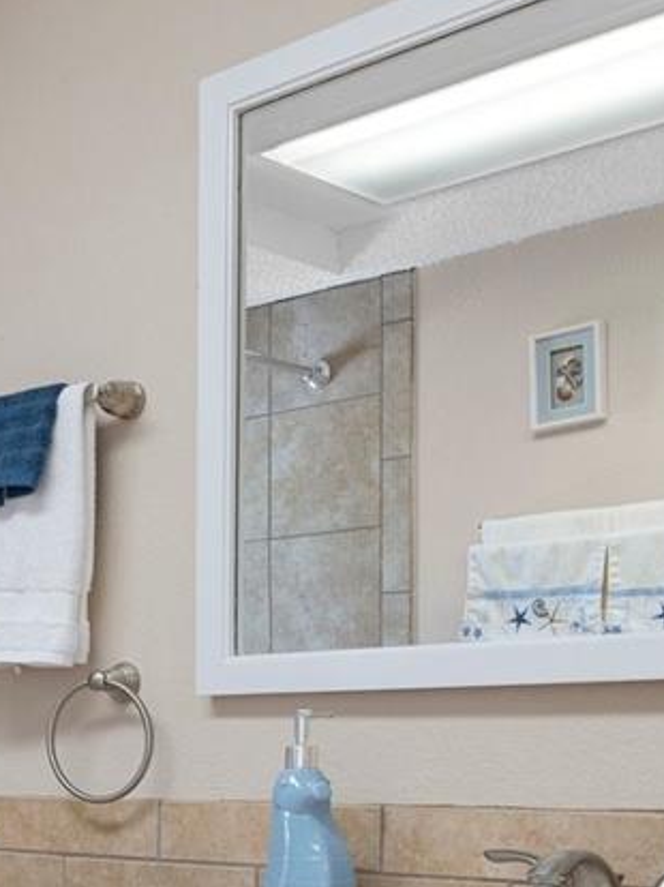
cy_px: 992
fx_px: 1393
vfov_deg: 31.1
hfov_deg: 25.0
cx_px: -64
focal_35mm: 54
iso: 320
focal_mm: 13
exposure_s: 1/8
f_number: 8
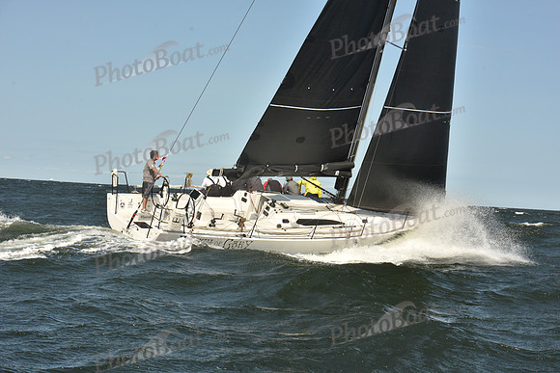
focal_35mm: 70
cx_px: 280
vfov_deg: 19.5
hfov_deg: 28.8
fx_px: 1089
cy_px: 186
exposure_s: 1/800
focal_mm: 70
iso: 250
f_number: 10
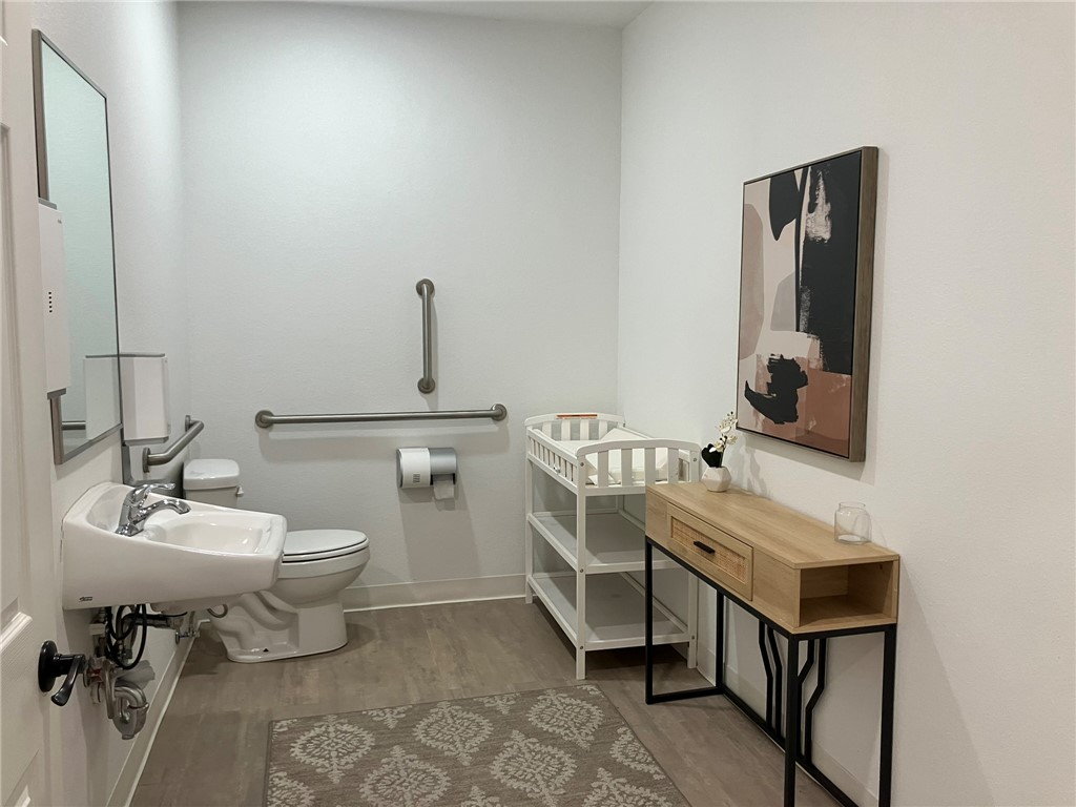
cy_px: 404
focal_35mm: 28
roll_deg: -0.7
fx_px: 870
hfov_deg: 63.4
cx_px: 538
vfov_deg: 49.7
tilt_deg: -5.7
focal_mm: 3.99
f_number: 1.8
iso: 80
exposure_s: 1/60
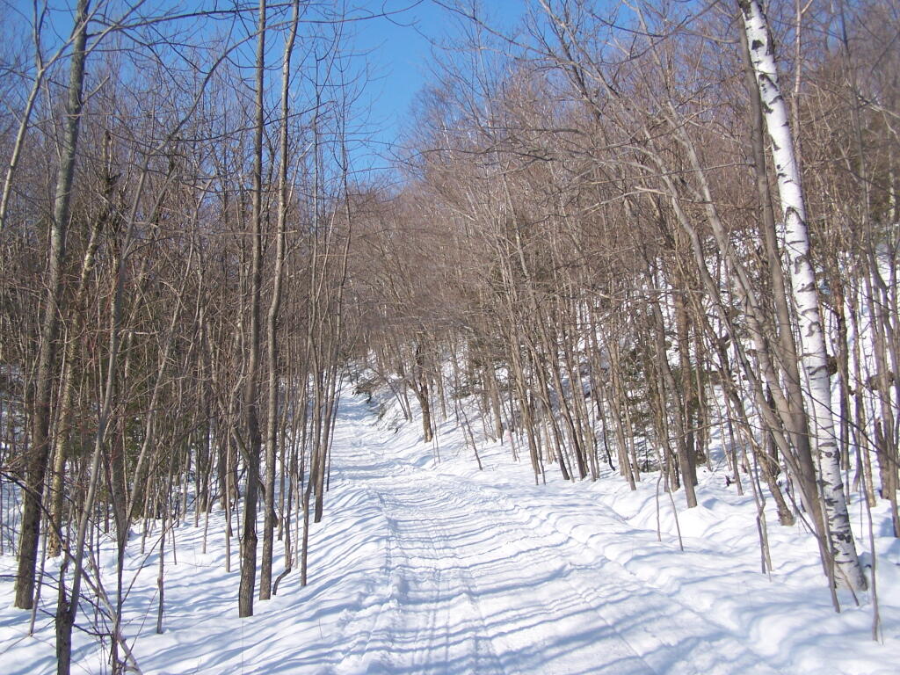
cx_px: 450
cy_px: 338
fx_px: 988
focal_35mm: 38
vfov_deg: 37.7
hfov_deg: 49.0
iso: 80
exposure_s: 1/640
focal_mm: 6.3
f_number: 4
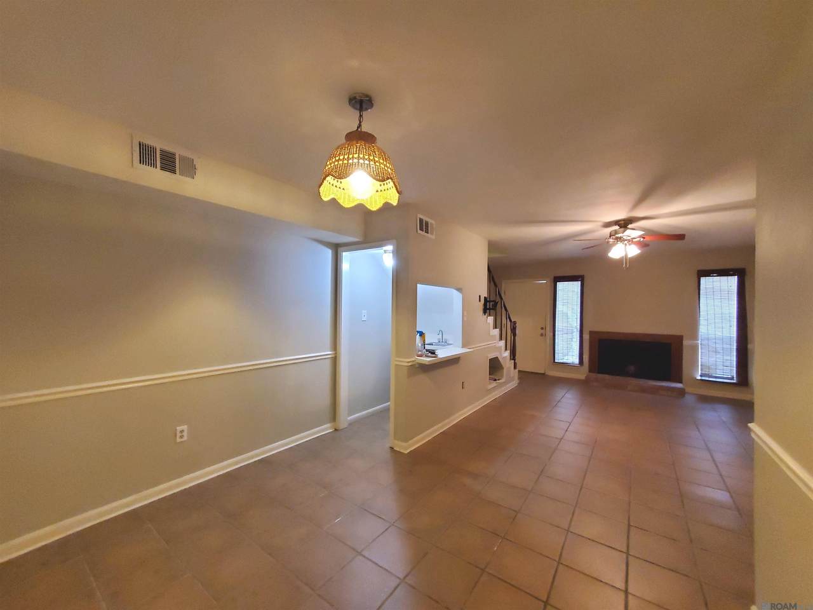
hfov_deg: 106.2
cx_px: 406
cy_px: 305
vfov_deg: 89.9
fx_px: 305
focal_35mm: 13
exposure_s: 1/29
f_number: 2.2
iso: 500
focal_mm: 1.8
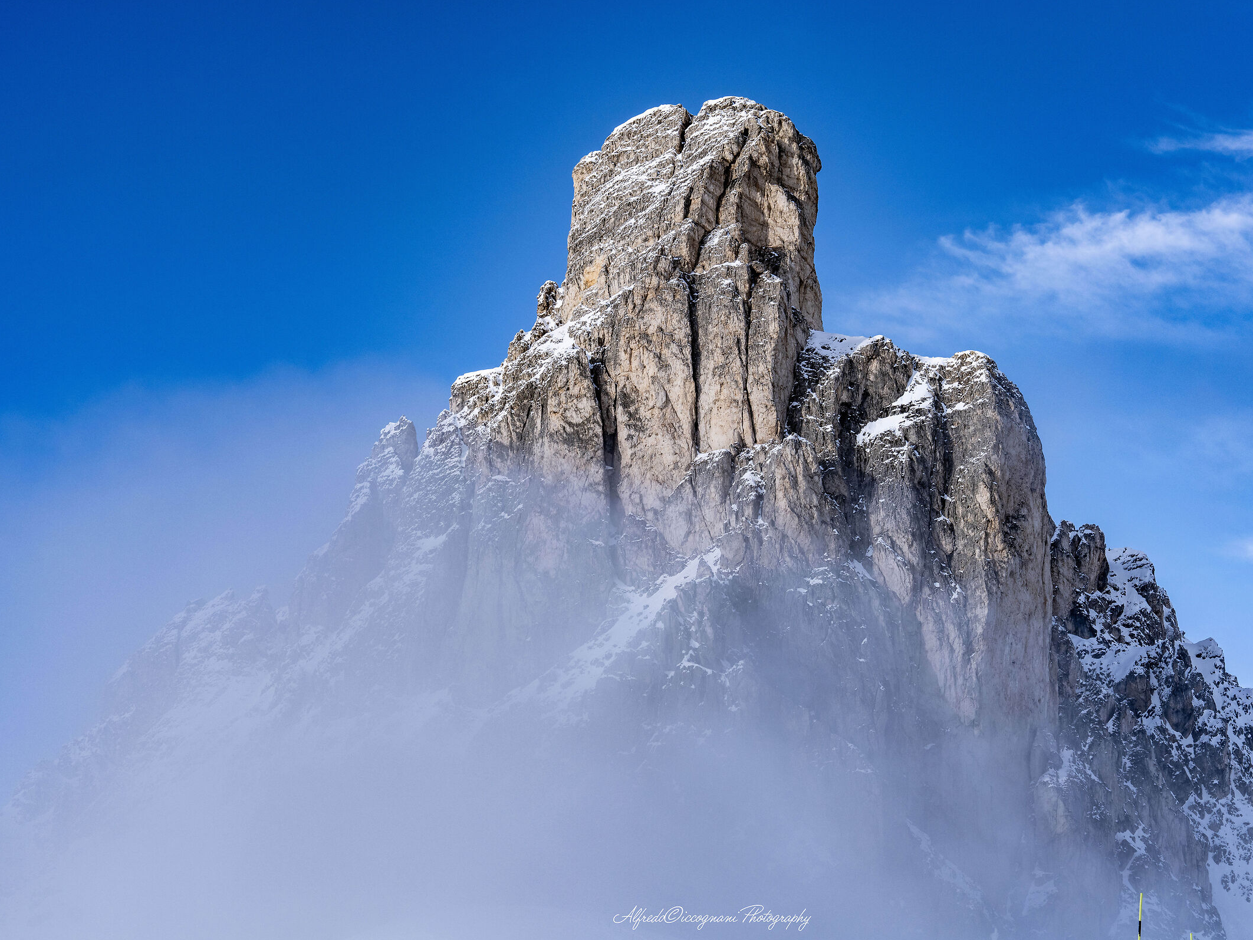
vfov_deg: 19.4
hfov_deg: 25.6
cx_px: 703
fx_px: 2751
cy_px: 470
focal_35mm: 76
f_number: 8
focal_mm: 70
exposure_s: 1/640
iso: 320
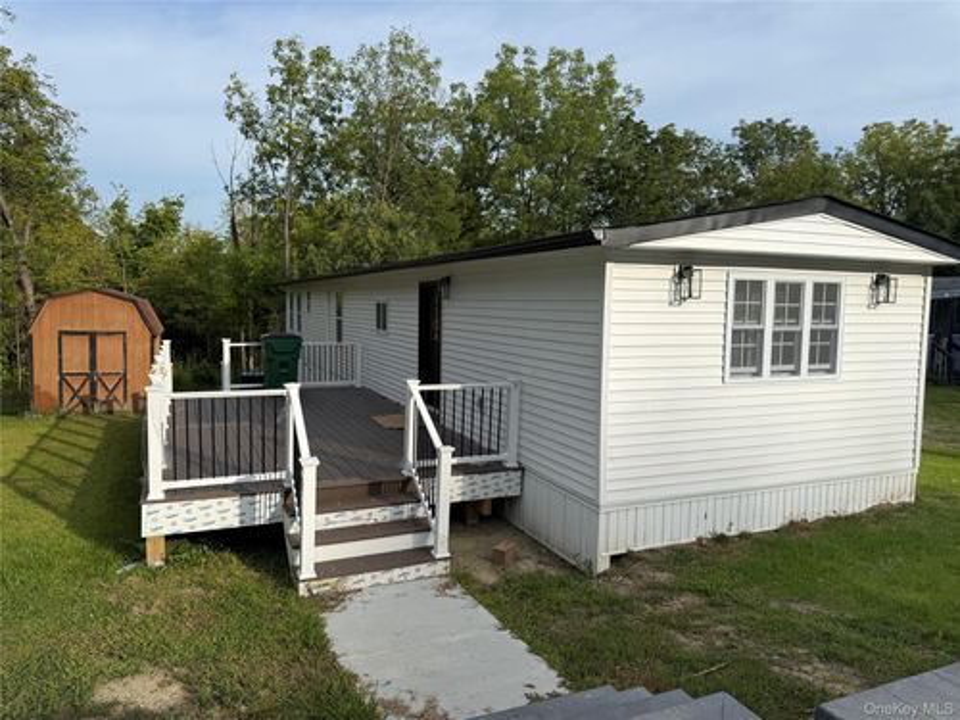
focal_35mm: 24
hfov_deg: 71.6
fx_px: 666
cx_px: 480
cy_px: 360
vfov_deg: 56.8
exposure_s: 1/4167
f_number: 1.78
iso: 80
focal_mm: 6.76
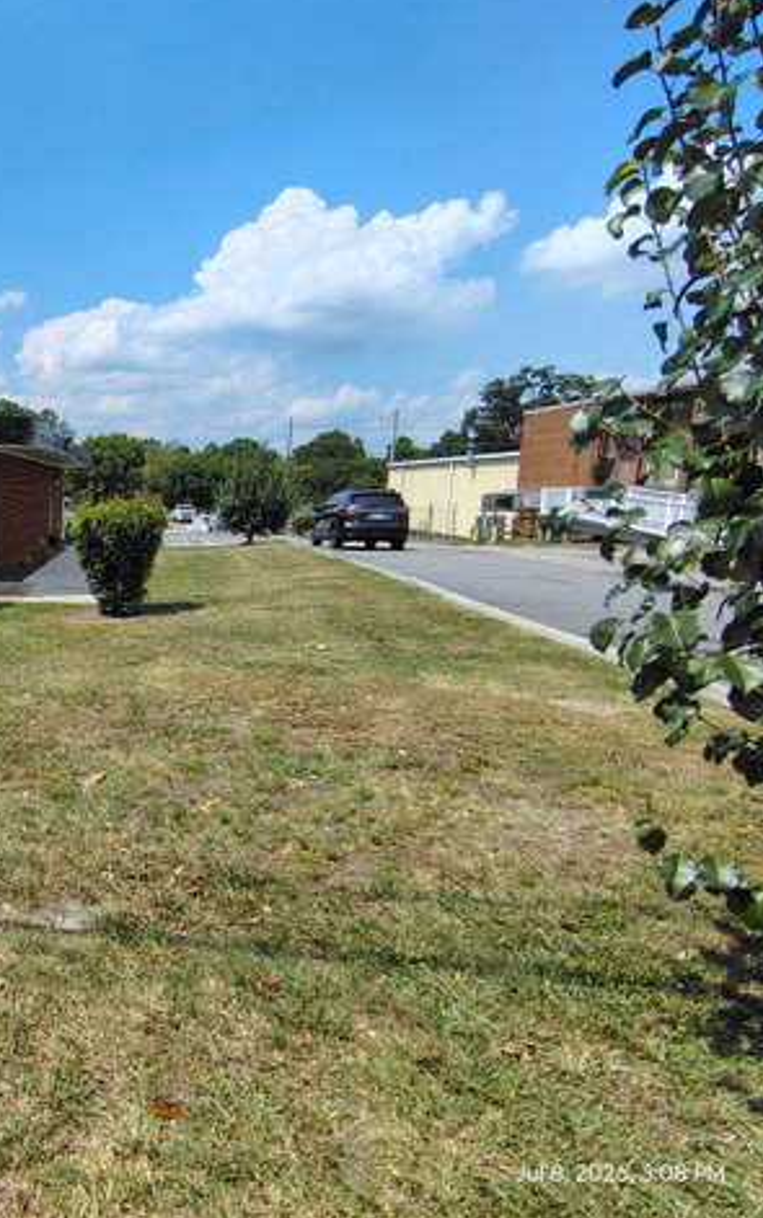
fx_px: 764
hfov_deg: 42.6
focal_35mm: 23
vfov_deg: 77.1
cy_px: 603
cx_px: -61
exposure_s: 1/1587
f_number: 2.2
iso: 100
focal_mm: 2.13
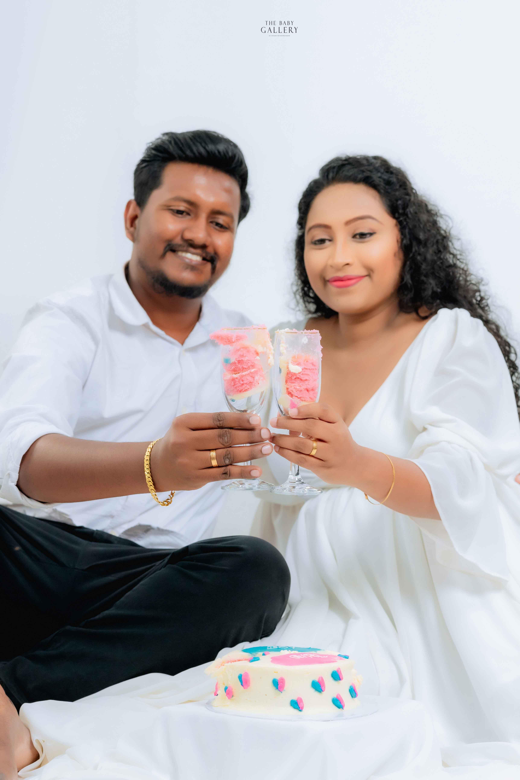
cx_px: 260
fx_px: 1624
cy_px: 390
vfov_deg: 27.0
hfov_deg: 18.2
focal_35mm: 75
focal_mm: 50
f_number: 4
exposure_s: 1/160
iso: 500
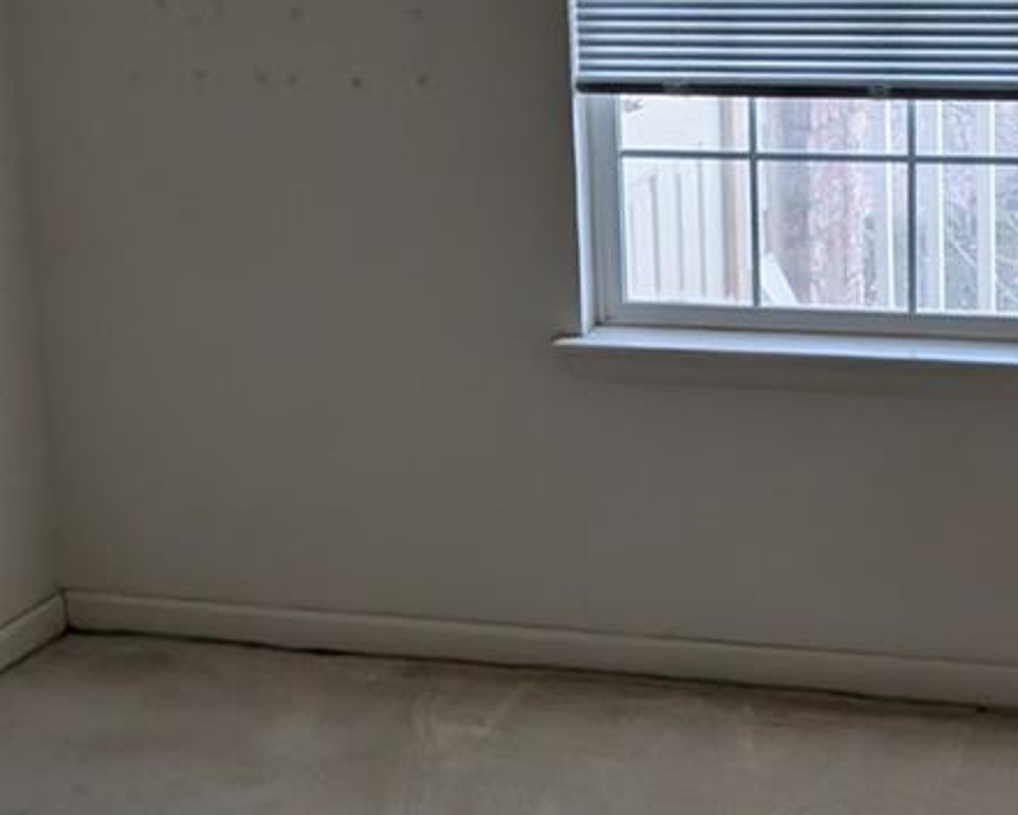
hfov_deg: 22.2
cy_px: 377
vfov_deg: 18.1
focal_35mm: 85
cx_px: 803
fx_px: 2561
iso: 755
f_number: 1.68
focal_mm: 6.9
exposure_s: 1/549
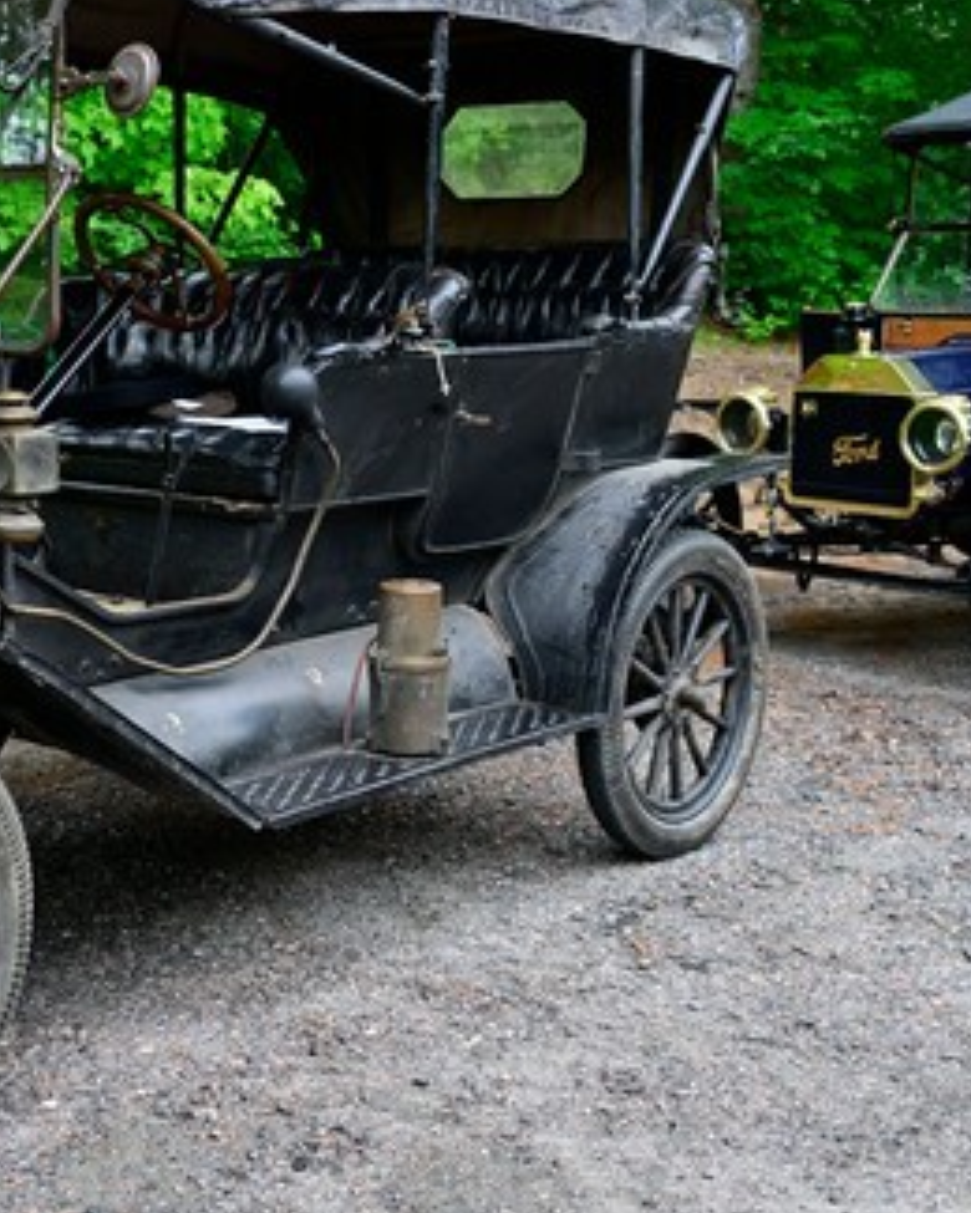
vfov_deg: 35.4
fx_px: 1899
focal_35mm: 53
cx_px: 82
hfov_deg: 27.6
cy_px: 562
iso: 320
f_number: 4
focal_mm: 30.5
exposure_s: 1/125
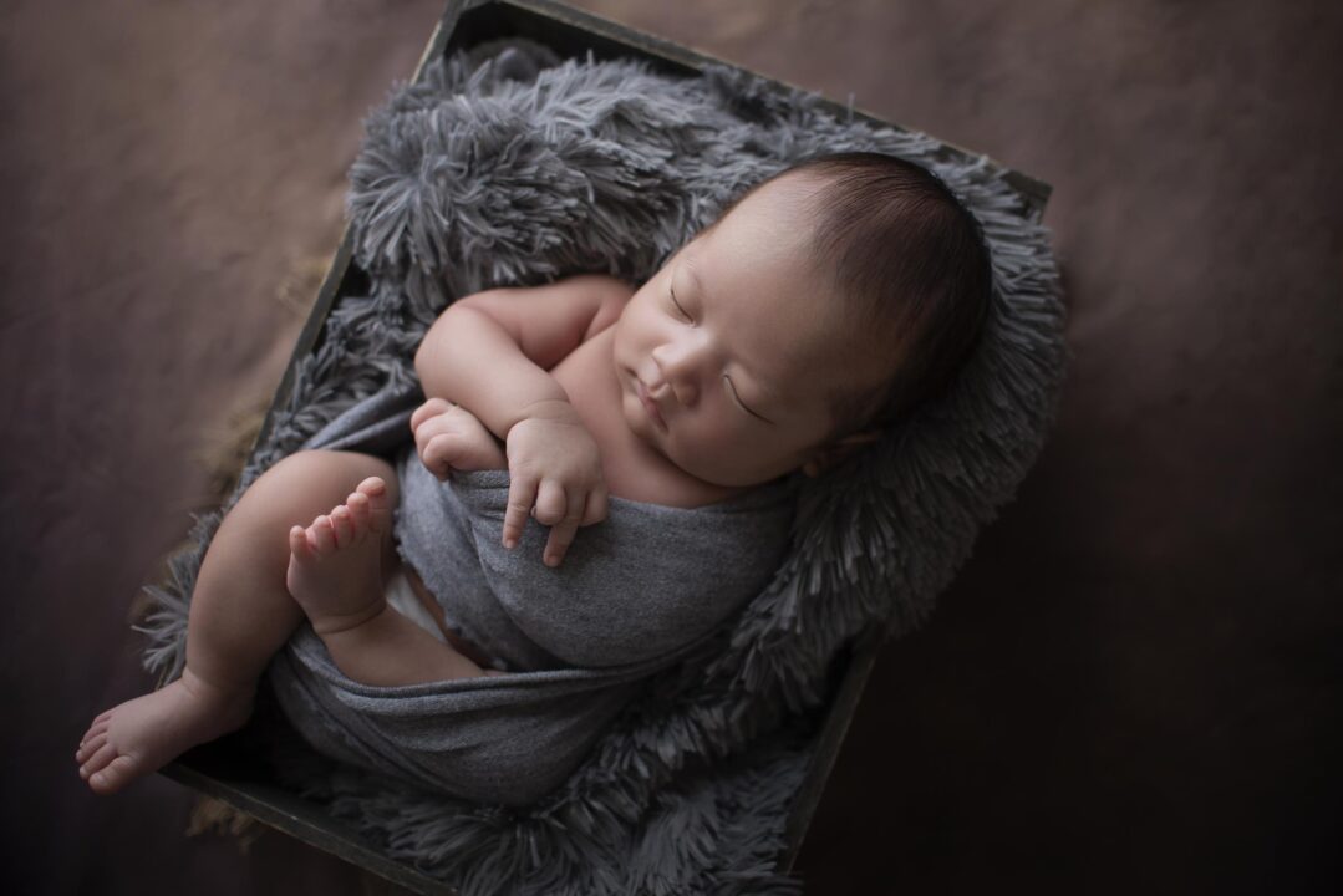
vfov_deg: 37.9
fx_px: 1306
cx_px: 672
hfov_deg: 54.4
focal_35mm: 35
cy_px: 448
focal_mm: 35
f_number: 2.5
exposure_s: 1/160
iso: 320
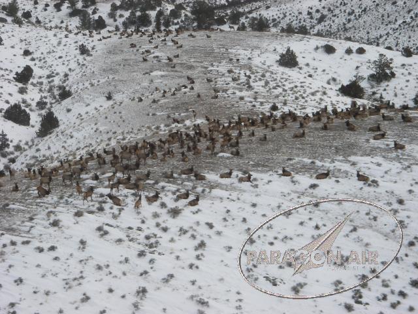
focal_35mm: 97
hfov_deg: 20.2
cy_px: 157
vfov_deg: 15.2
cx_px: 209
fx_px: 1171
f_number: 7.8
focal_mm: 16
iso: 64
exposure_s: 1/160
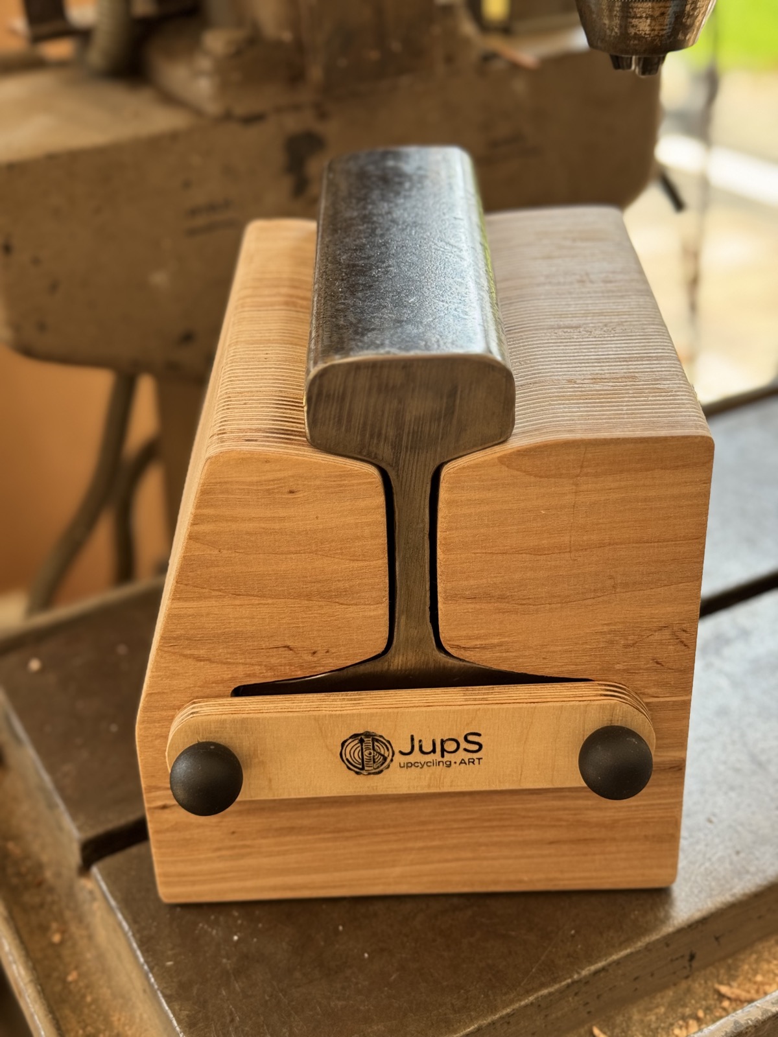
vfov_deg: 39.7
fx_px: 1438
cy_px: 518
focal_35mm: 48
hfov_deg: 30.3
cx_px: 389
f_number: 1.78
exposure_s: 1/141
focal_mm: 6.76
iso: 50
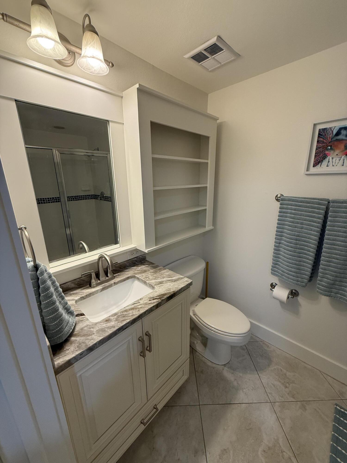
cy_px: 232
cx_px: 174
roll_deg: -0.1
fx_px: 187
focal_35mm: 14
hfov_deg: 85.7
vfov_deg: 102.1
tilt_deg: -14.6
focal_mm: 2.22
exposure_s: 1/120
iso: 200
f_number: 2.2
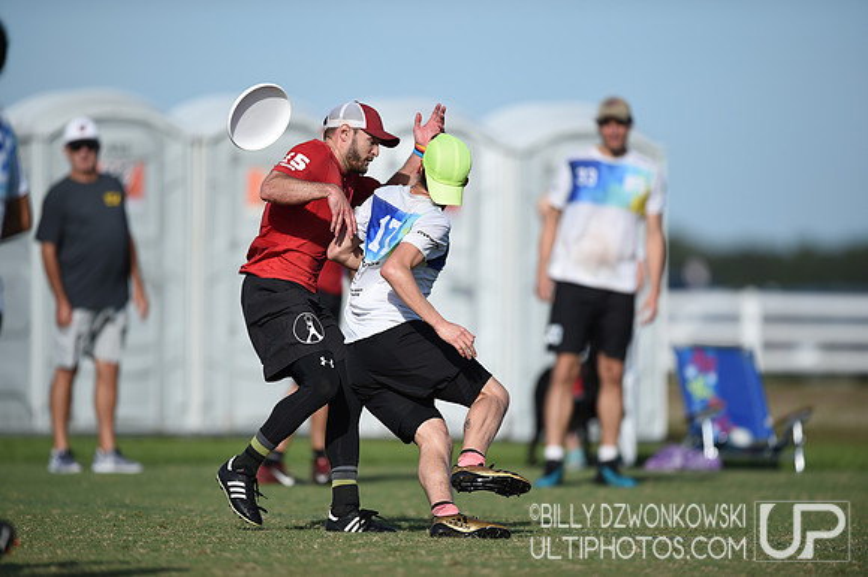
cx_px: 434
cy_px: 288
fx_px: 9639
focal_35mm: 400
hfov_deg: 5.2
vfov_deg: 3.4
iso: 100
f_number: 2.8
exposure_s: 1/2500
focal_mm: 400
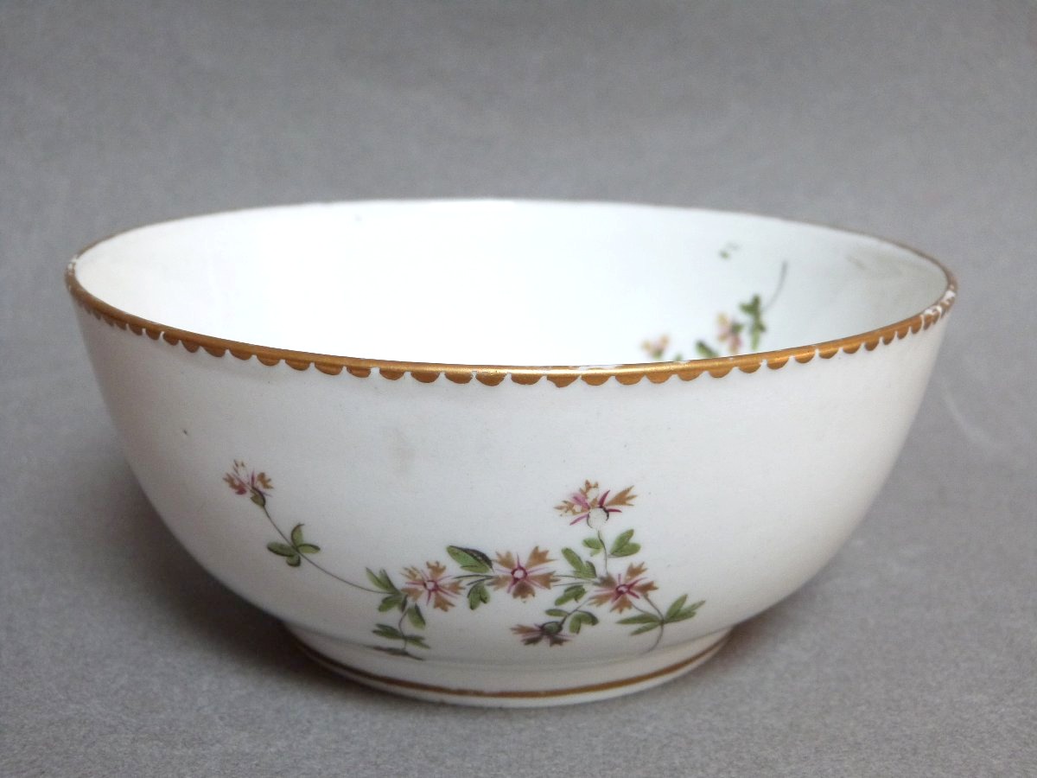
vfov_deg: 31.5
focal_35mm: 46
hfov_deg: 41.2
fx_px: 1378
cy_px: 389
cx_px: 518
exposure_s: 1/60
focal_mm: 8.3
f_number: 3.2
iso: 250
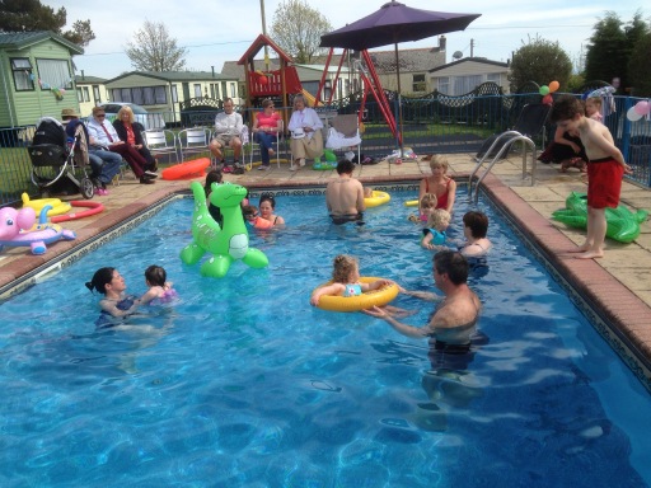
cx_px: 326
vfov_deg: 42.9
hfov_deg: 55.4
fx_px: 621
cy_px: 244
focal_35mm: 33
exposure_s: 1/1232
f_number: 2.4
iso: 50
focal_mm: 4.13
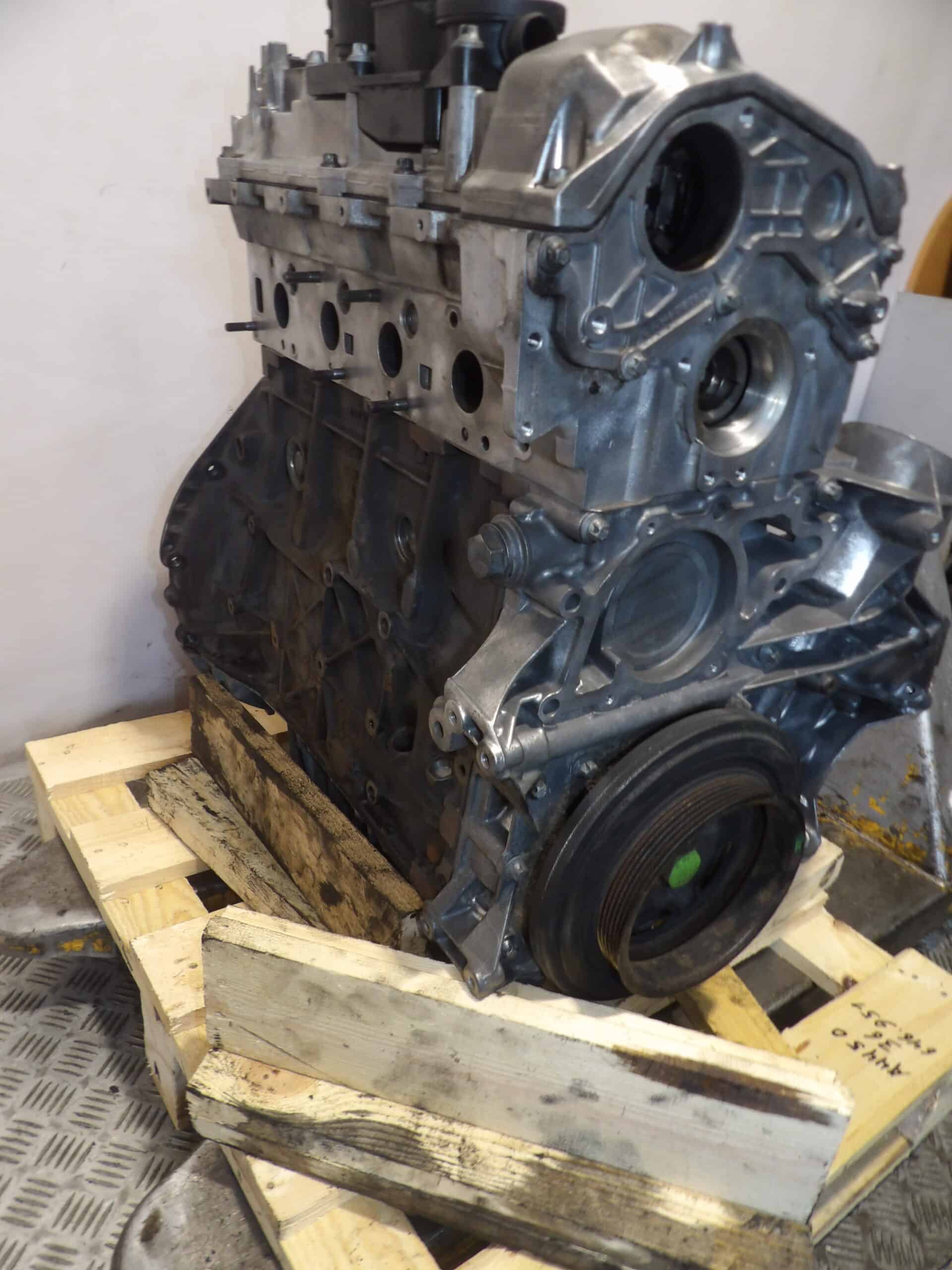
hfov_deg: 56.8
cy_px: 635
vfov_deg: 71.6
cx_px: 476
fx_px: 880
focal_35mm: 24
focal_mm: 4.3
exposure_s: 1/33
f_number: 3.2
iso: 200
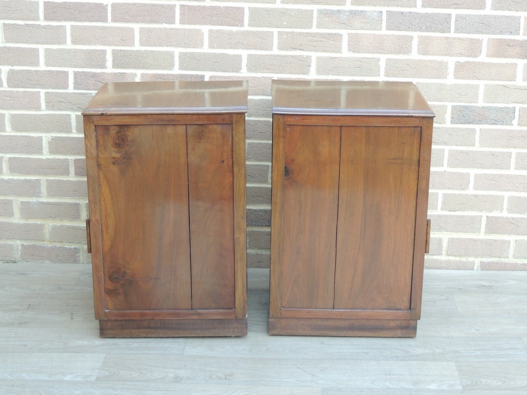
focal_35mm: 70
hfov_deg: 27.8
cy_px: 198
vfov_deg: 21.0
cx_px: 264
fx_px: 1066
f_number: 3.9
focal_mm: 12.4
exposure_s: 1/60
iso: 360
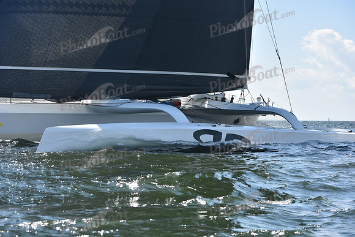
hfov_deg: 27.0
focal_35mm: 75
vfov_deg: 18.2
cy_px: 118
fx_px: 740
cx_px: 178
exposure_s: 1/1250
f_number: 6.3
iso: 320
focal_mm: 75
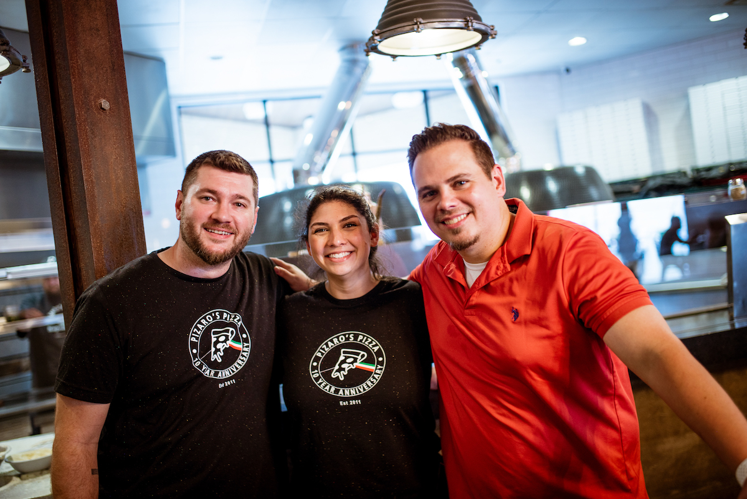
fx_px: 726
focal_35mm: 35
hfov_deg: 54.4
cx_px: 374
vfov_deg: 37.9
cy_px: 250
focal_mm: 35
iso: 100
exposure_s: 1/100
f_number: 1.4
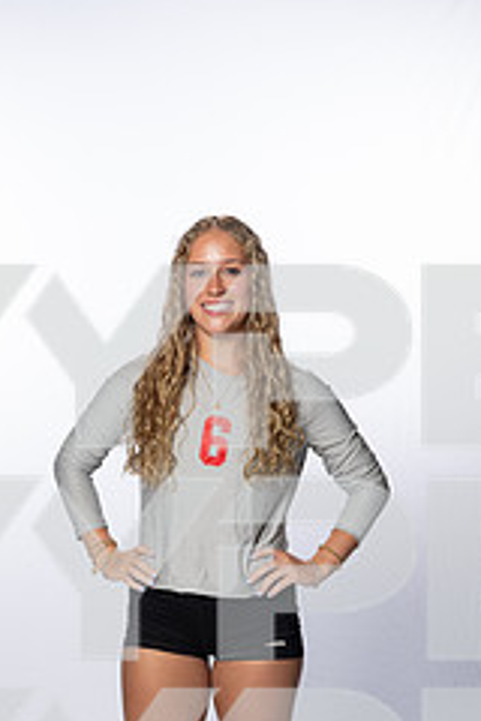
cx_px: 183
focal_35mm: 88
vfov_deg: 22.8
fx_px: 1764
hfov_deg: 15.5
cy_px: 571
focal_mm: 47
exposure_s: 1/250
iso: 640
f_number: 8
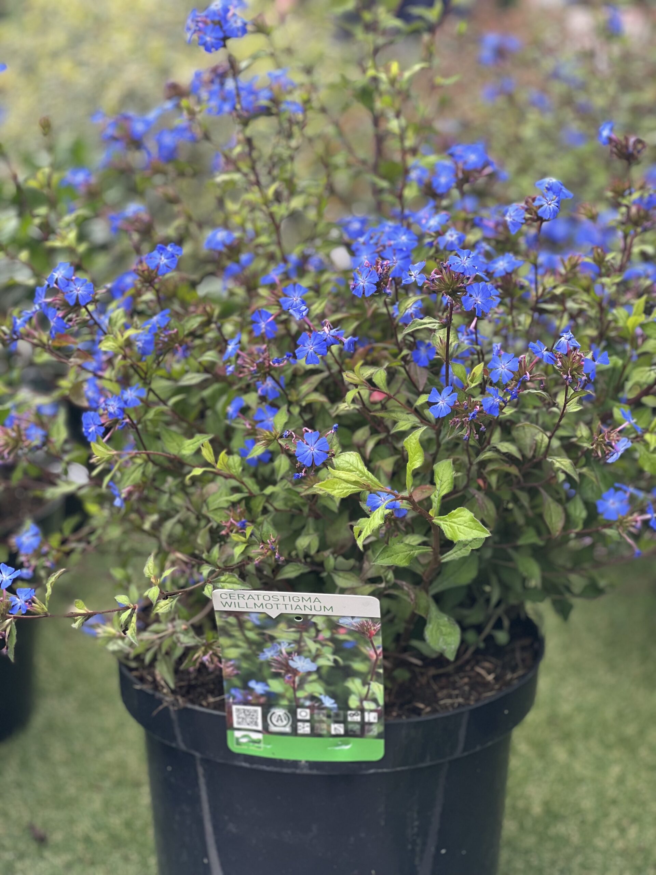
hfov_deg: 19.1
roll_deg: -0.3
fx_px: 1946
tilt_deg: -15.4
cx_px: 328
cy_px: 438
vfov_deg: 25.3
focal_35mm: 77
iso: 64
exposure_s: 1/121
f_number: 2.8
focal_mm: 9
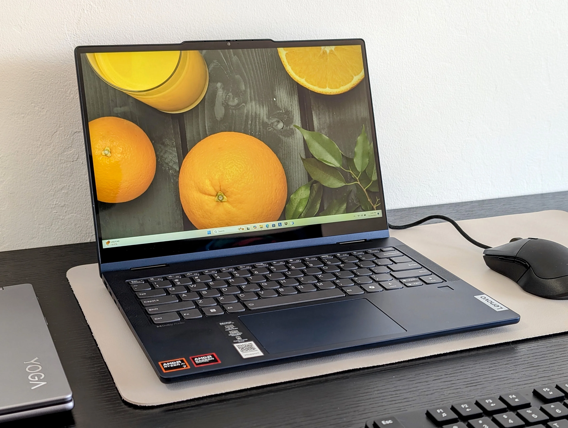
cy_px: 214
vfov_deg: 29.7
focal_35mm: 49
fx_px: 805
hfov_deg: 38.9
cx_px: 284
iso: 39
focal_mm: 6.9
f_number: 1.68
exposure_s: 1/24
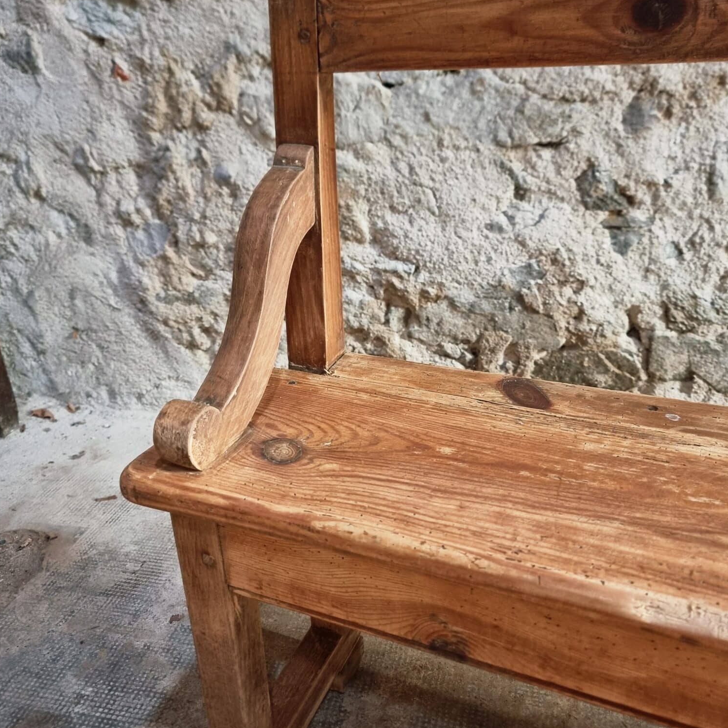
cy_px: 392
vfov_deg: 55.6
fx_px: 690
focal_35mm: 29
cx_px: 367
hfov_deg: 55.6
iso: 500
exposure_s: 1/25
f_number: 1.8
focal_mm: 6.7
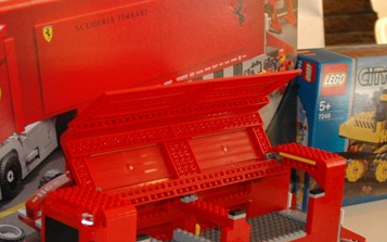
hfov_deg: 24.3
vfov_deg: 15.2
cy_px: 228
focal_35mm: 85
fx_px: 896
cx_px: 150
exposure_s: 1/80
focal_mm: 22
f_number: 3.8
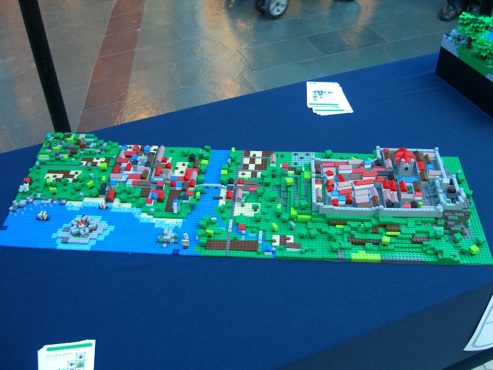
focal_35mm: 38
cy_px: 185
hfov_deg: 49.0
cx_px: 246
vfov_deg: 37.7
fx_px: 541
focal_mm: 7.9
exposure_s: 1/25
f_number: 2.8
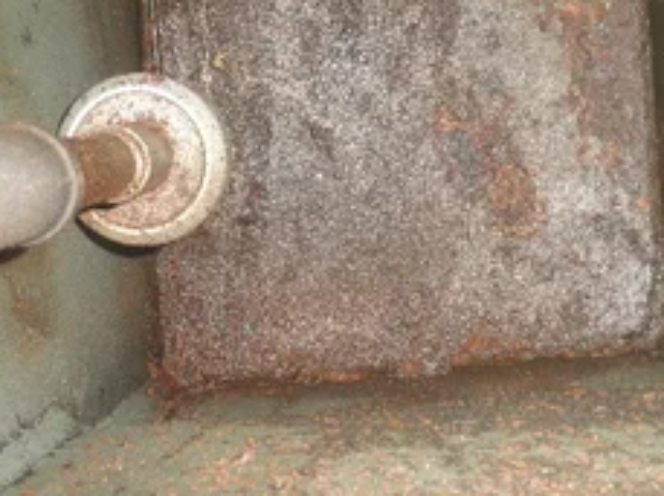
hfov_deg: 38.9
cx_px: 377
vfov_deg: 29.6
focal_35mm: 49
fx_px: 938
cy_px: 218
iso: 200
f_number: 3
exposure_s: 1/30
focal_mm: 5
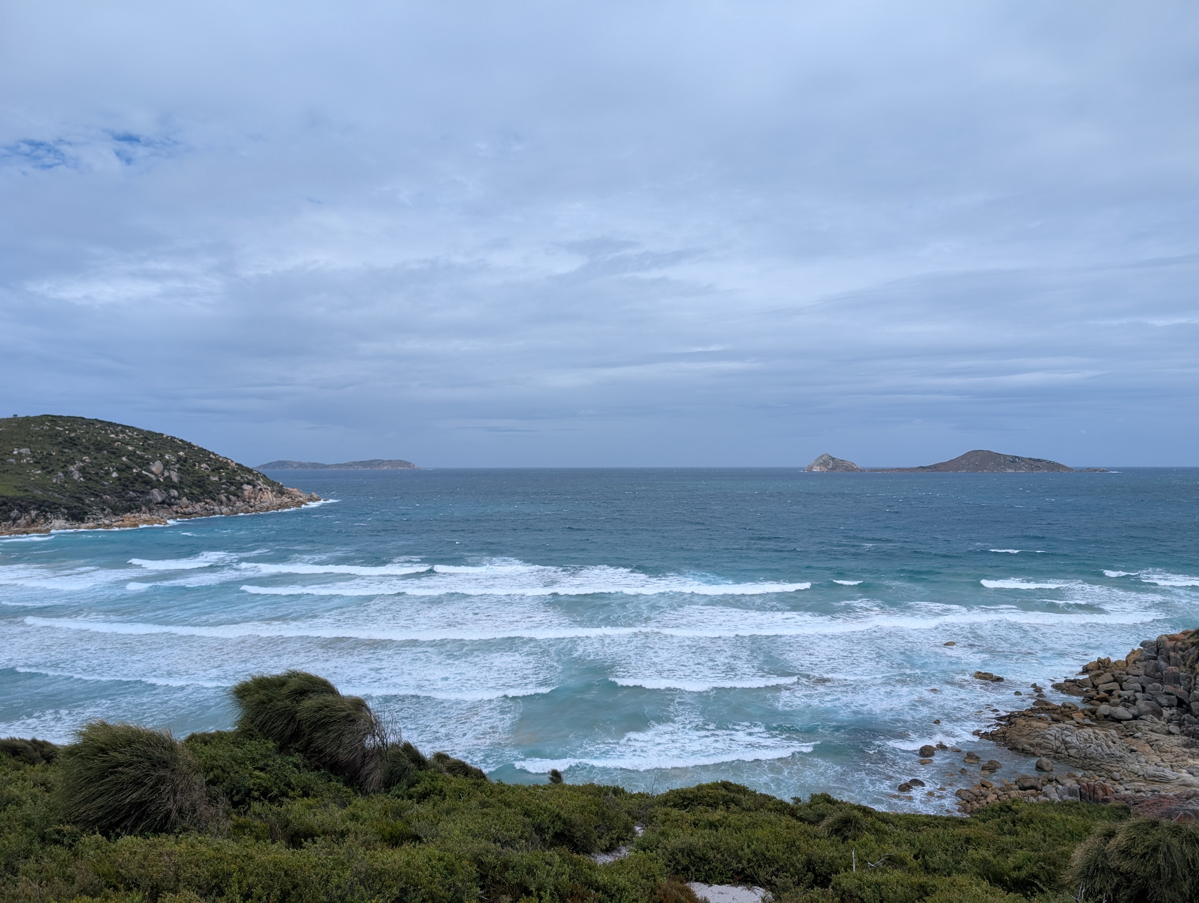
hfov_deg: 71.5
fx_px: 832
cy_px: 452
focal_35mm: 24
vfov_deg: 56.9
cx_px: 600
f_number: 1.68
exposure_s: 1/2604
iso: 21
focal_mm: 6.9
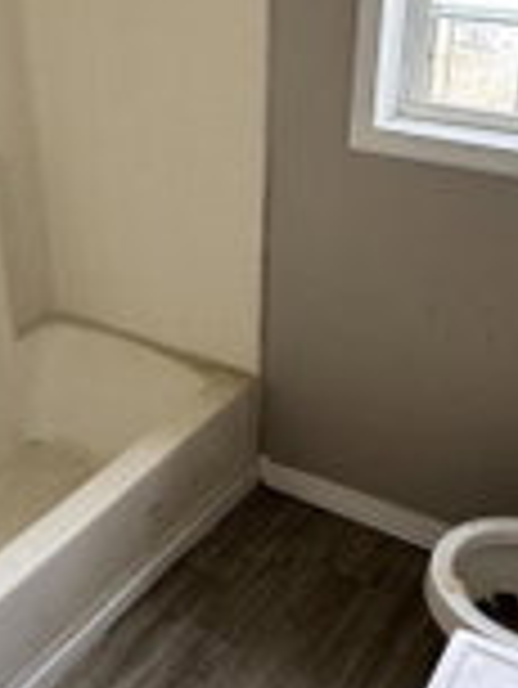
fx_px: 877
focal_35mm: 44
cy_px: 234
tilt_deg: -22.2
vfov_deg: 42.4
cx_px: 252
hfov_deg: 32.9
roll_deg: -0.2
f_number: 2.2
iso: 250
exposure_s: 1/99
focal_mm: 2.22
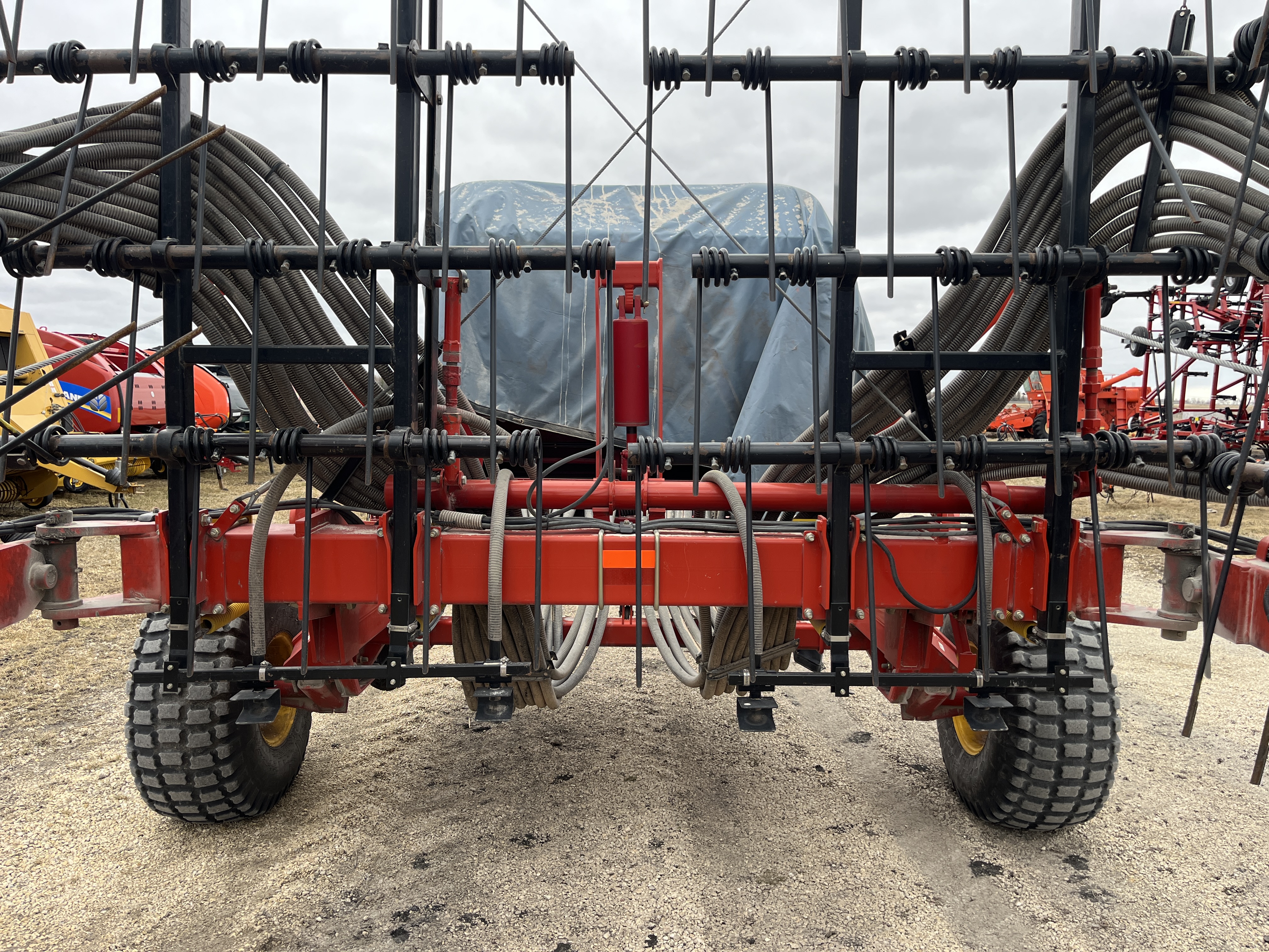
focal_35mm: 26
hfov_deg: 67.3
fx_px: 953
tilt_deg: -5.8
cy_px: 476
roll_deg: +0.3
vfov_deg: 53.1
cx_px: 634
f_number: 1.6
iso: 50
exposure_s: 1/598
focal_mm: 5.1
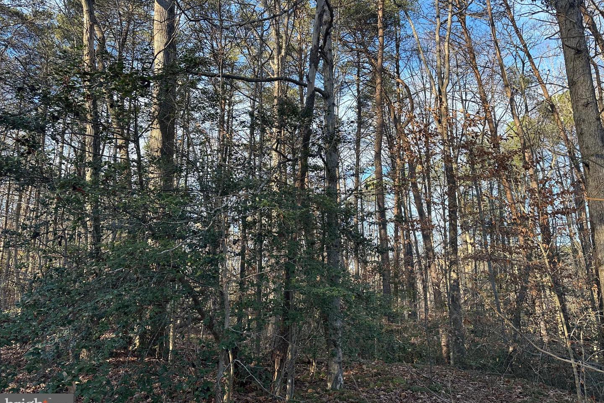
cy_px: 191
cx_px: 302
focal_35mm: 25
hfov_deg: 71.5
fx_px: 419
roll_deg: -0.3
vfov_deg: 51.3
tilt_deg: +12.9
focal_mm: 6.86
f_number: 1.78
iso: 80
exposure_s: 1/480
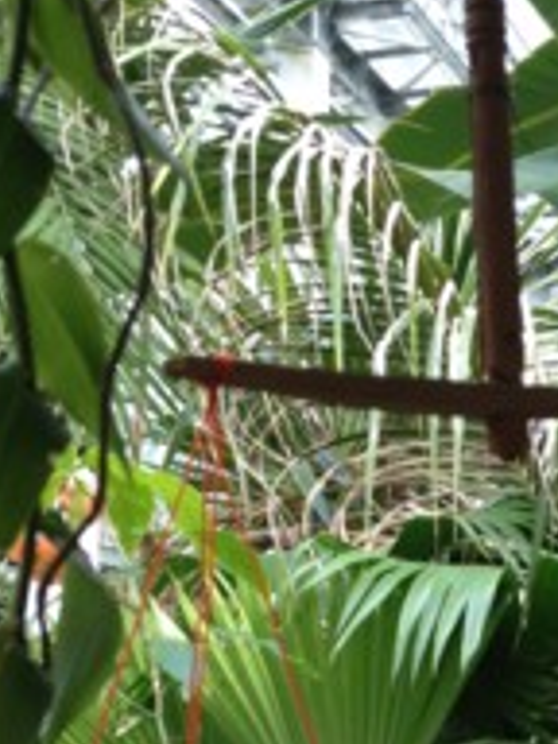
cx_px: 539
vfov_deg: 22.8
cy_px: 752
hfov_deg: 17.6
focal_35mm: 82
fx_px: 1762
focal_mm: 4.28
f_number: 2.4
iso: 64
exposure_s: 1/40
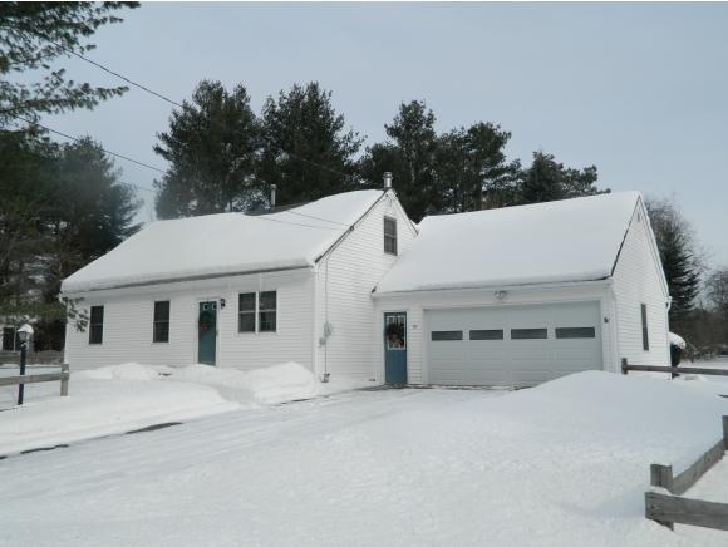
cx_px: 364
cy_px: 274
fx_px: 652
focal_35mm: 31
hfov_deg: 58.3
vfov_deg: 45.5
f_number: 9.1
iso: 110
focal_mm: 5.6
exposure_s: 1/250
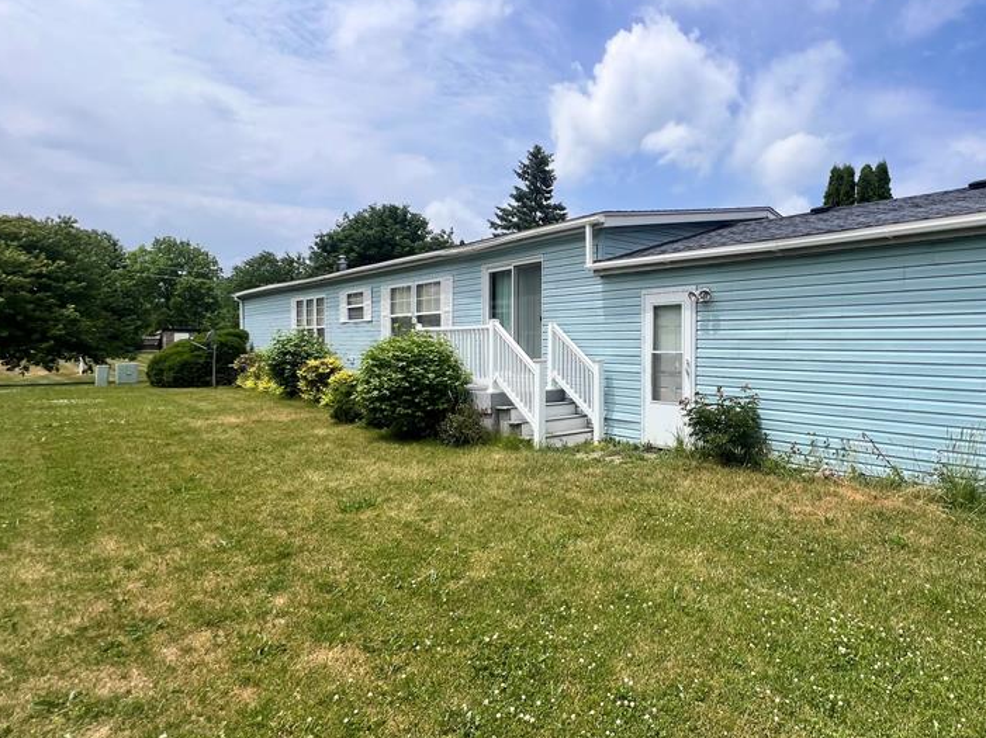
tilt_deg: -1.9
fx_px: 541
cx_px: 661
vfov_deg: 68.6
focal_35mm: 19
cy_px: 364
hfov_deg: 81.7
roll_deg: -0.4
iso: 32
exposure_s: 1/2370
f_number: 1.8
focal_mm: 1.57
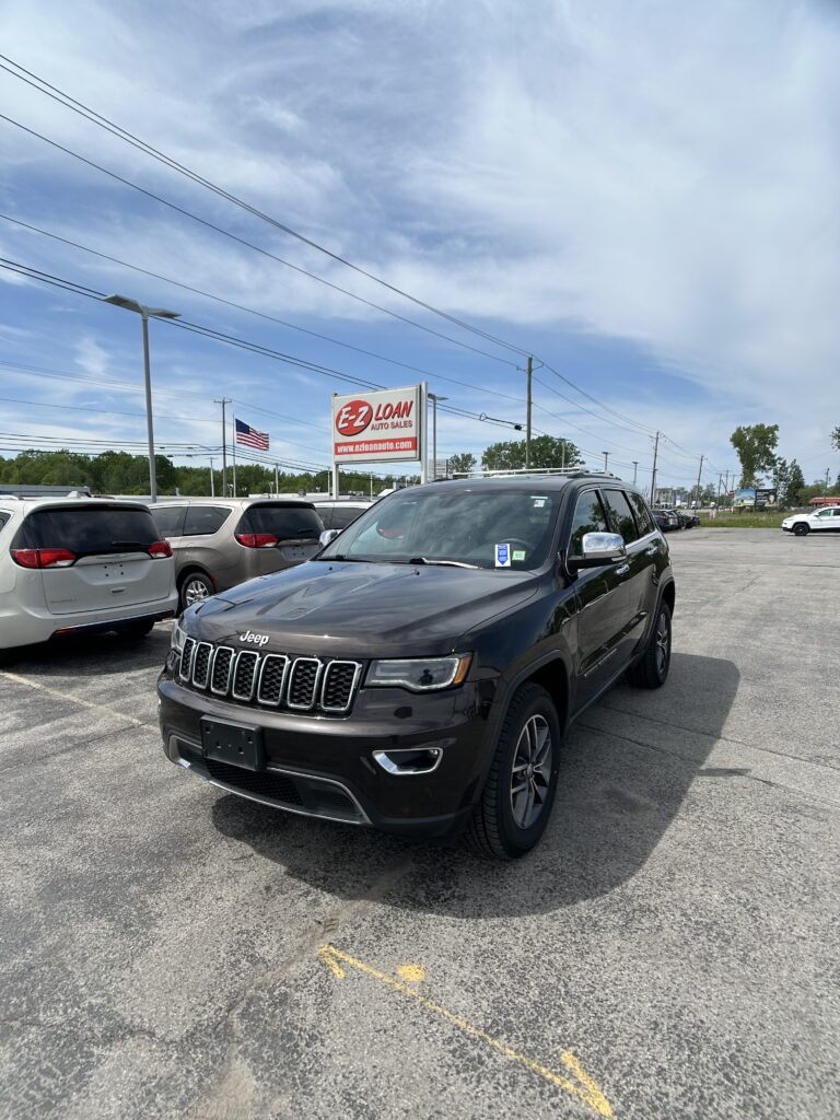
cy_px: 560
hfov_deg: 53.1
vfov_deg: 67.3
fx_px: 841
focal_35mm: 26
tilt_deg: -1.9
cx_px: 420
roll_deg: +0.9
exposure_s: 1/5587
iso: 50
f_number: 1.5
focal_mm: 5.7
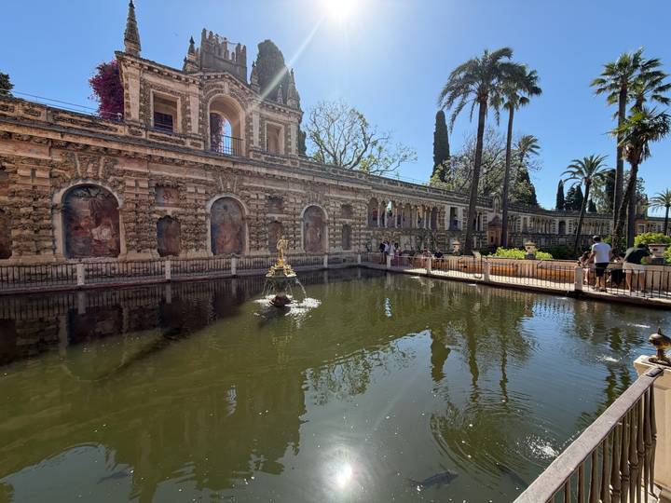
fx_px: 271
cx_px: 336
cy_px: 252
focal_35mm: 14
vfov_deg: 85.7
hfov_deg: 102.1
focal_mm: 2.22
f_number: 2.2
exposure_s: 1/760
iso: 40
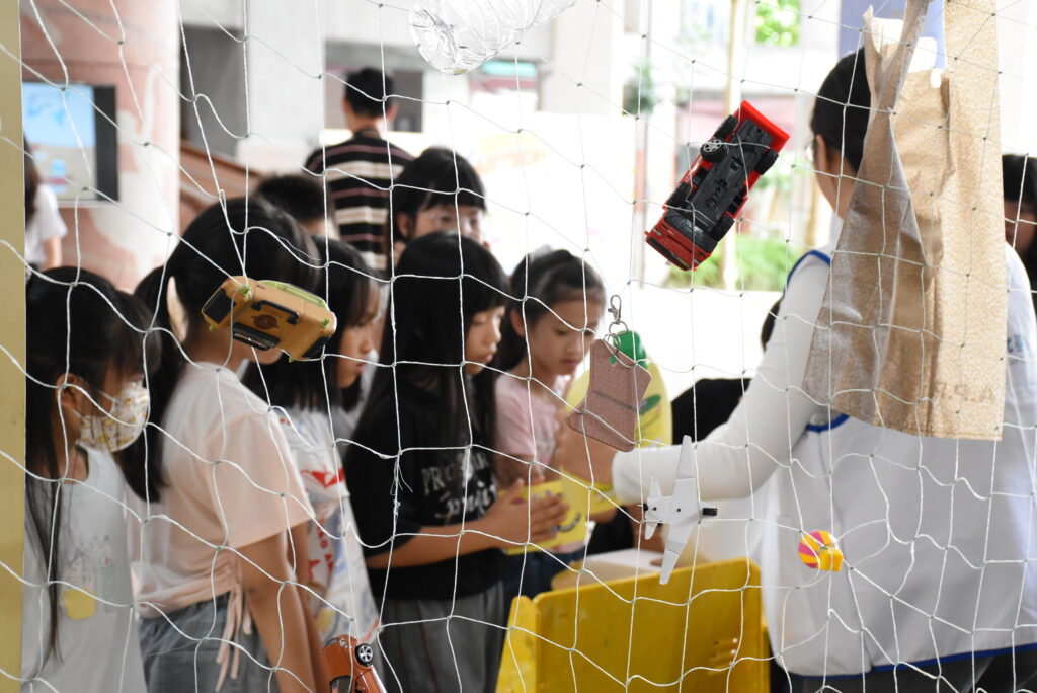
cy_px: 346
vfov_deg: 19.0
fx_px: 2075
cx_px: 518
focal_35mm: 72
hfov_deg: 28.1
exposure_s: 1/160
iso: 3200
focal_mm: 48
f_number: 6.3
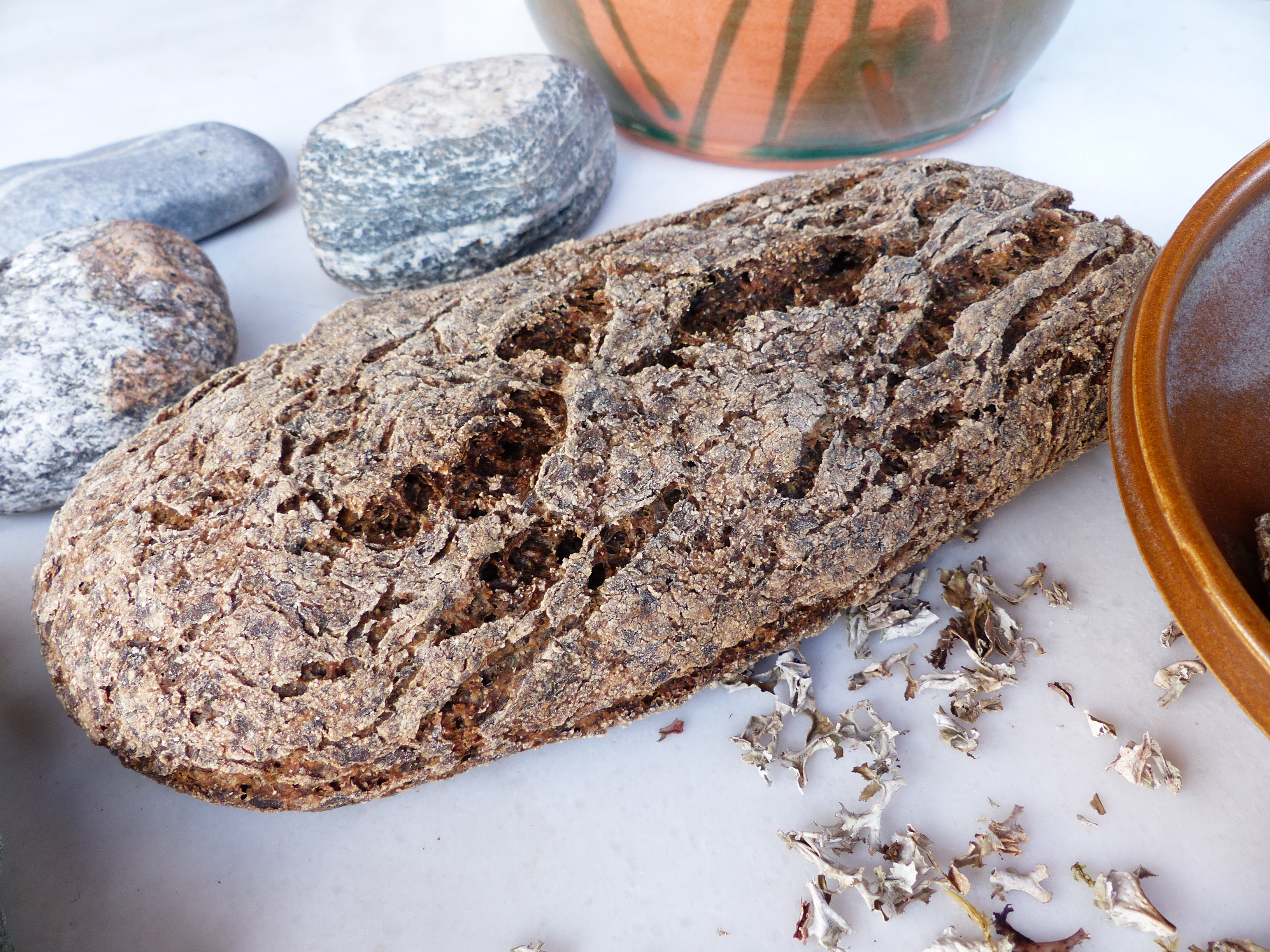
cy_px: 476
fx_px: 917
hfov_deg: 69.4
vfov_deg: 54.9
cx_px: 635
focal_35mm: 25
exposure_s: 1/80
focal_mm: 4.5
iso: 100
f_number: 2.8
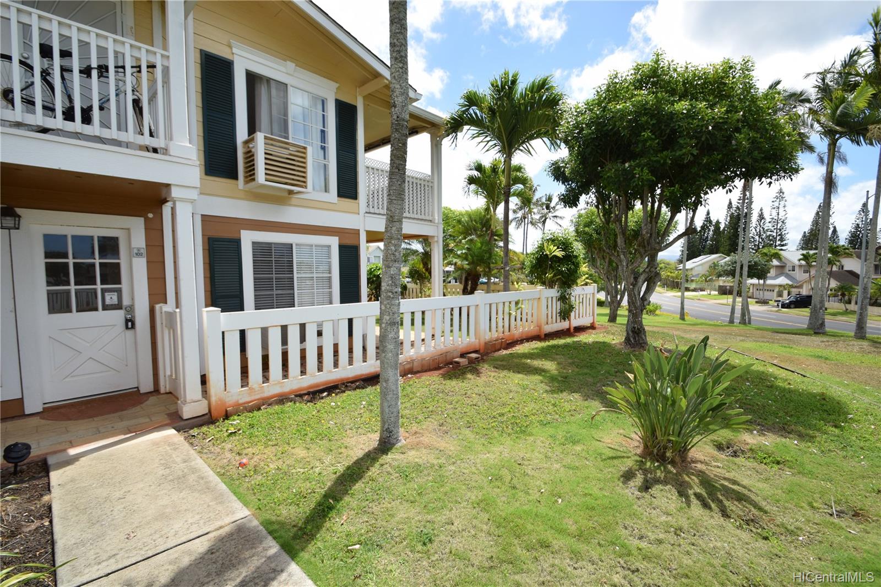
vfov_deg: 77.3
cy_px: 294
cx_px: 440
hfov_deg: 100.4
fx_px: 367
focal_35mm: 15
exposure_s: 1/400
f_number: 10
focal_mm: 10
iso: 200
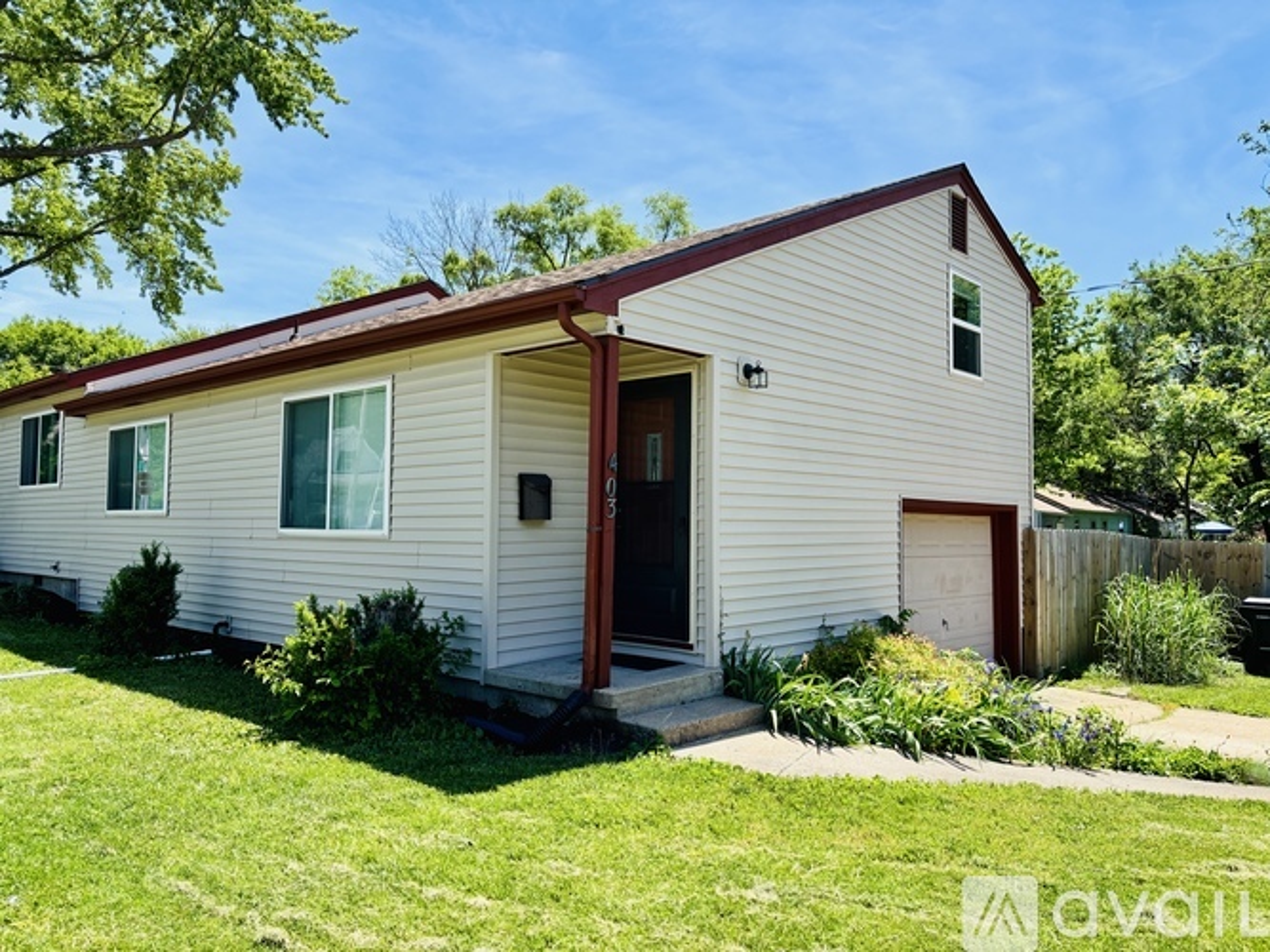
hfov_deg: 67.3
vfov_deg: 53.0
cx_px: 635
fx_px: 954
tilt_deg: +0.9
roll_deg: -0.5
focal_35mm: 26
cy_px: 476
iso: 50
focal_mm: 5.96
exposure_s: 1/2024
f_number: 1.6
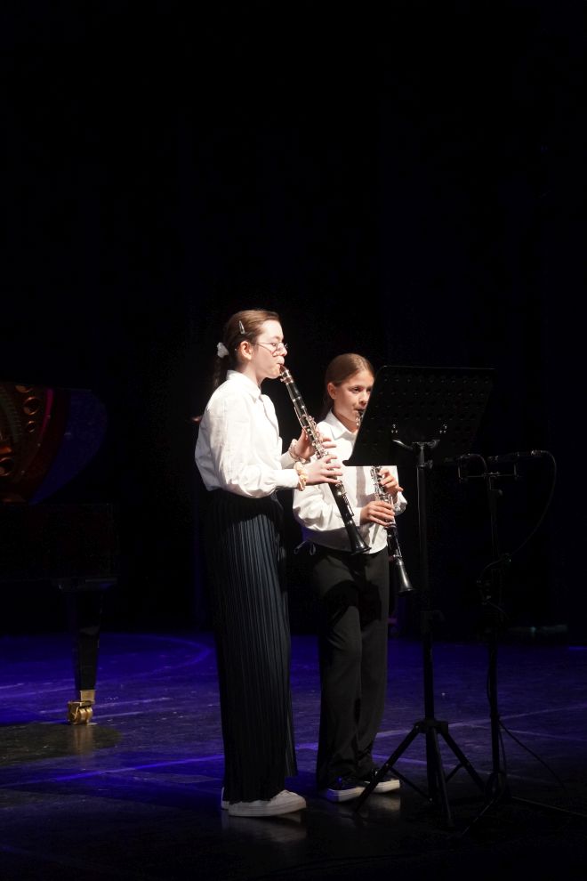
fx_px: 1834
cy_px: 440
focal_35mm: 75
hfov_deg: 18.2
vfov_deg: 27.0
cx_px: 294
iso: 2000
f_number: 2.8
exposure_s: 1/125
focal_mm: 50
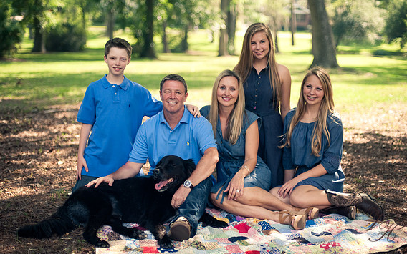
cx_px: 206
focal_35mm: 52
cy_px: 118
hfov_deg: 38.9
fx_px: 577
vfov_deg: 24.9
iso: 200
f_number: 1.8
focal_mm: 50
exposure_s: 1/1000
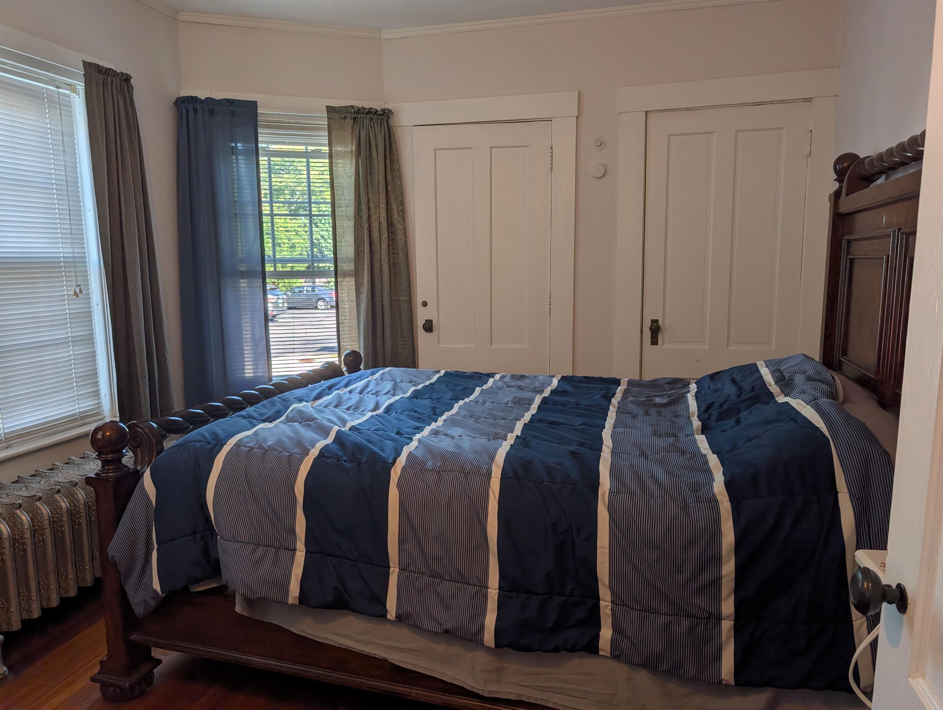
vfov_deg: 56.9
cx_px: 472
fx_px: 655
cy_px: 355
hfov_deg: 71.5
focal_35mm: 24
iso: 19
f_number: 1.68
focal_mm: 6.9
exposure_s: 1/120
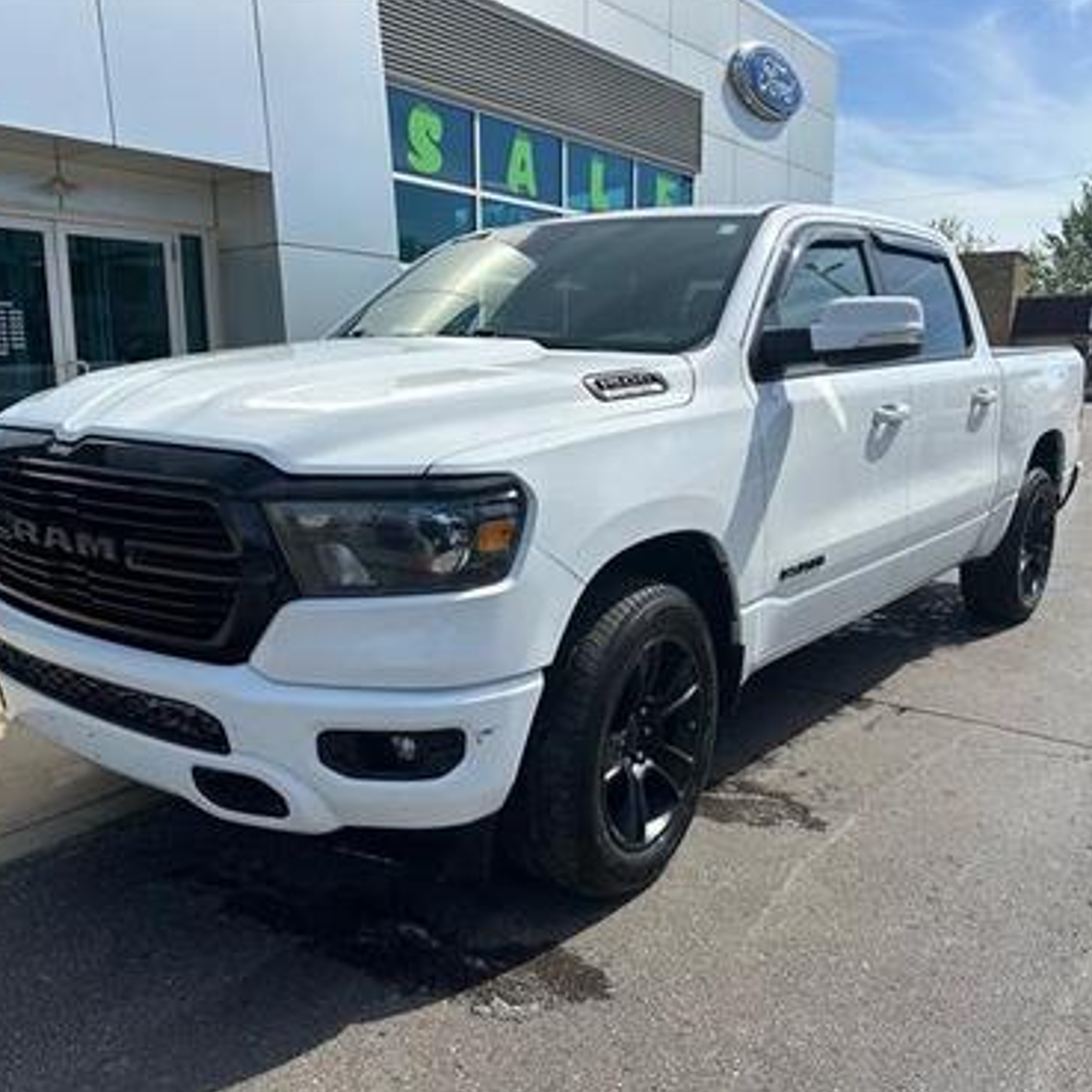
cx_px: 515
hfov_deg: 55.6
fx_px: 1035
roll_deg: +0.8
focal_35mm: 29
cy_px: 542
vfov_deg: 55.6
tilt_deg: -9.5
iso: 80
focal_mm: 6.86
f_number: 1.78
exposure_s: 1/5525
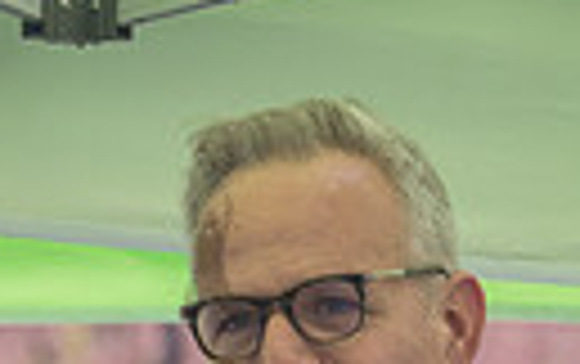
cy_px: 675
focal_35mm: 664
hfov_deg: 3.2
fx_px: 10510
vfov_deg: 2.0
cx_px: 261
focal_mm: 135
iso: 640
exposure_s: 1/250
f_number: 5.6
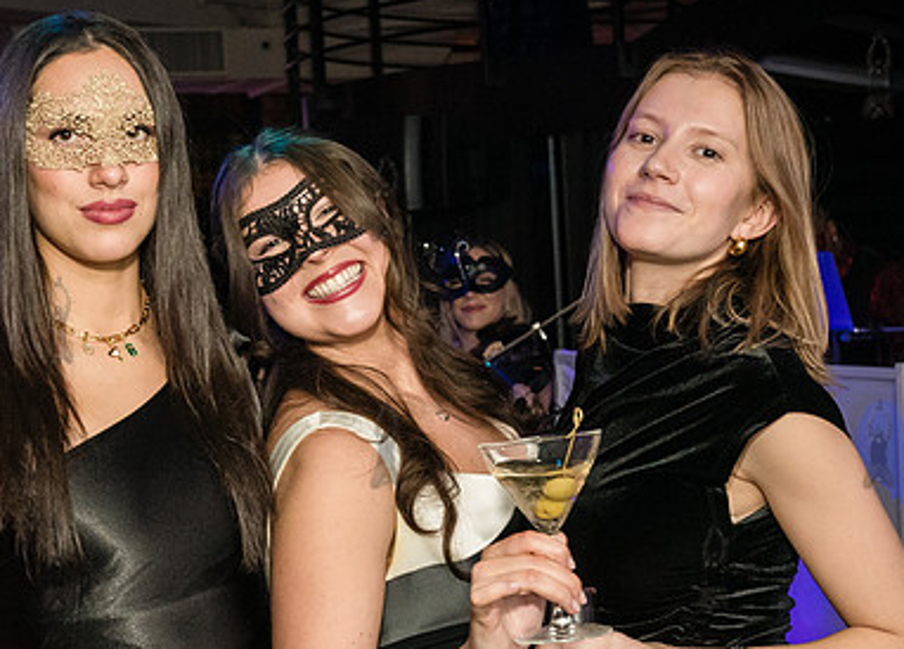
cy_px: 372
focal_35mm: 73
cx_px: 369
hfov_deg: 27.0
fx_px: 1877
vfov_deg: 19.6
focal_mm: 40
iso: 5000
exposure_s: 1/160
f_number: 5
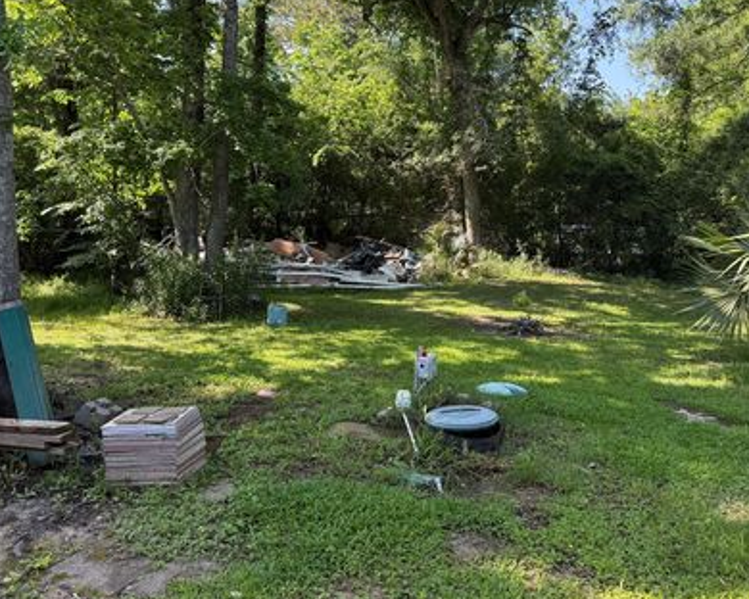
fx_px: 665
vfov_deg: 48.3
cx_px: 432
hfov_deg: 58.5
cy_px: 245
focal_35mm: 30
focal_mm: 6.76
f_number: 1.78
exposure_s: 1/593
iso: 100
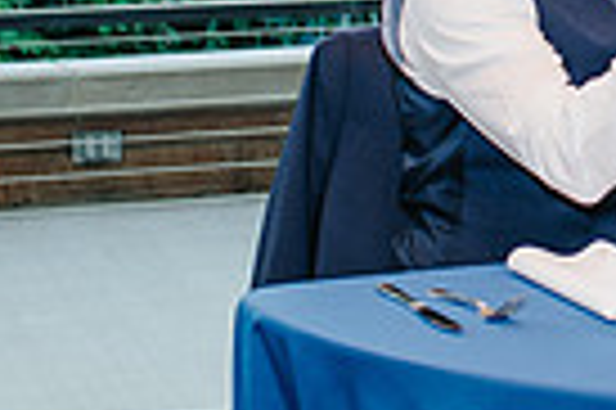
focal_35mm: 183
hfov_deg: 11.1
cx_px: 690
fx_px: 3128
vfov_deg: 7.4
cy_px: -105
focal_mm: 35
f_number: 2.8
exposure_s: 1/160
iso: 360
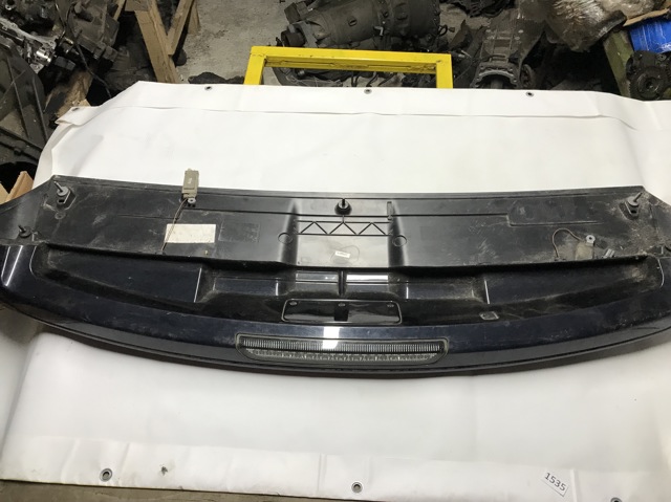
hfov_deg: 63.5
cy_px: 251
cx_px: 336
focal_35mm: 28
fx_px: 542
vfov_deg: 49.7
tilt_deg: -56.3
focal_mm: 3.99
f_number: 1.8
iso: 32
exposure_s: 1/33
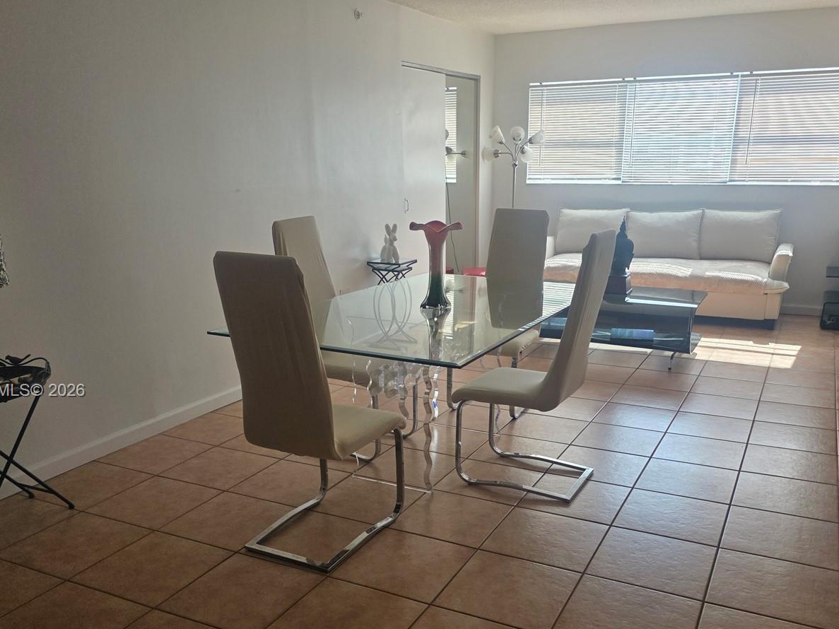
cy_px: 392
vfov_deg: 45.1
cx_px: 430
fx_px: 751
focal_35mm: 31
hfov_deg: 58.3
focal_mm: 6.3
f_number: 1.7
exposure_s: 1/359
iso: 50
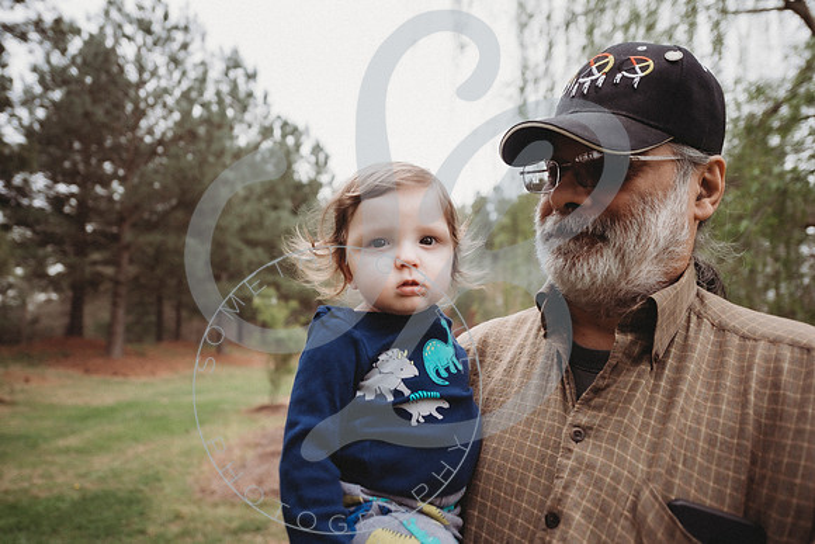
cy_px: 272
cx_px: 408
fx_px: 543
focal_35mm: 24
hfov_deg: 73.7
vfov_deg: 53.2
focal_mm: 24
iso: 100
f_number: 2.8
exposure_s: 1/320
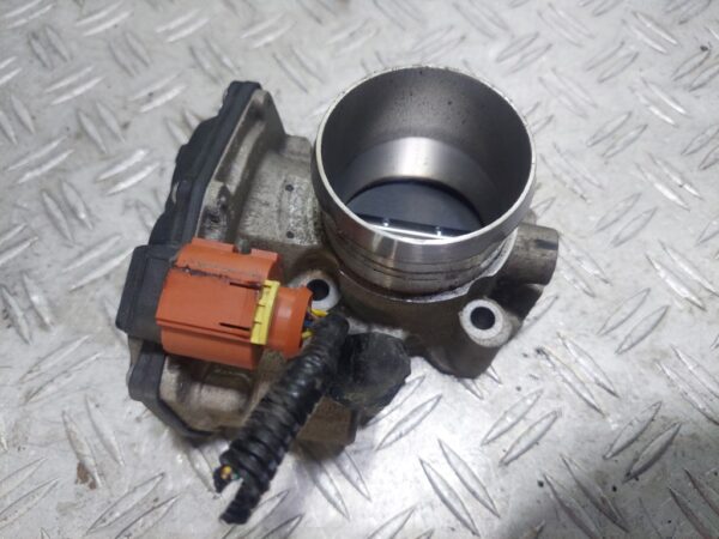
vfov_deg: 54.9
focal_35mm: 25
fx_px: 519
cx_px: 360
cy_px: 270
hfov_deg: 69.4
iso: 200
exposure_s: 1/100
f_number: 1.8
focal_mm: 5.23
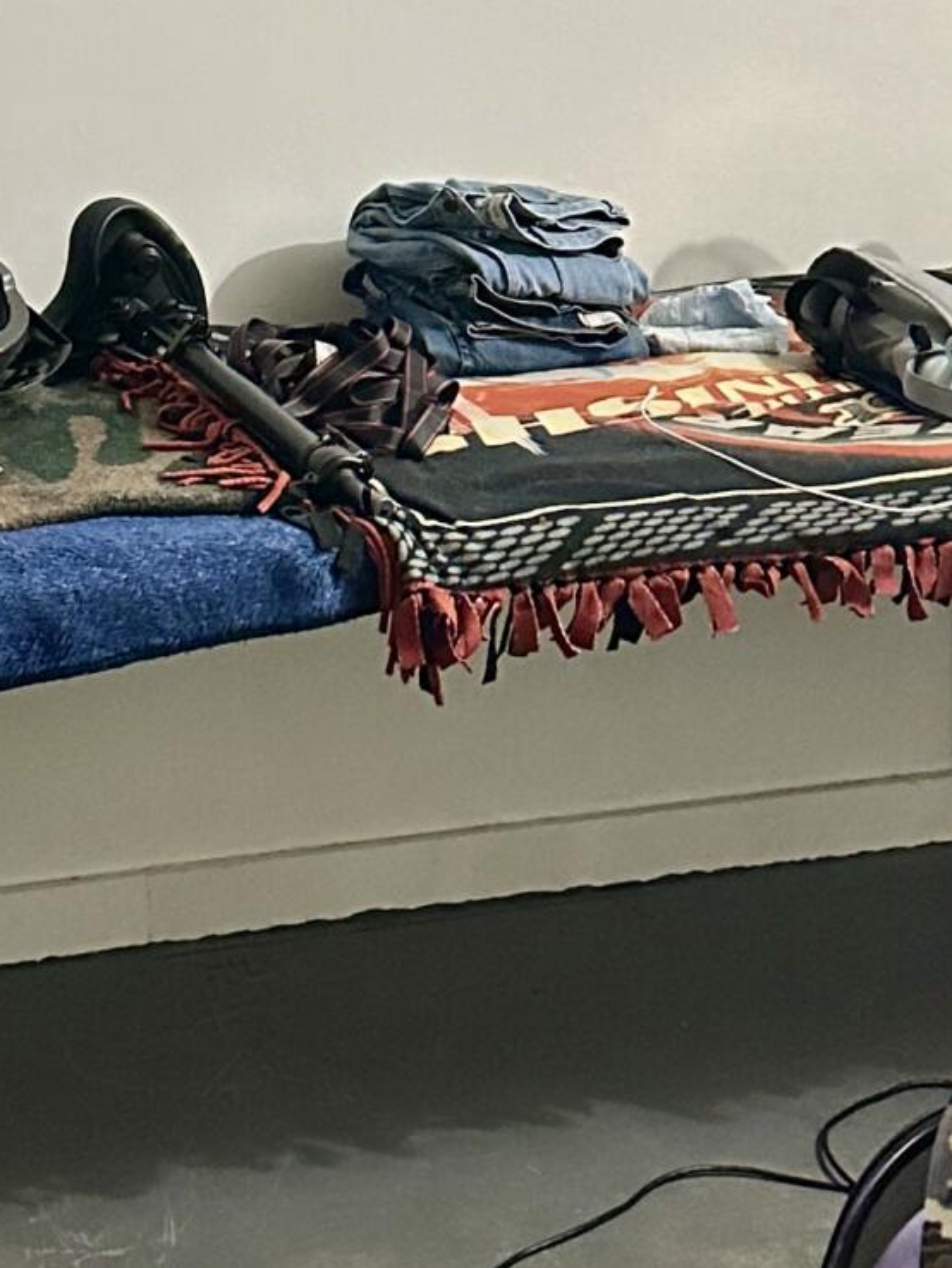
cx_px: 194
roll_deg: -0.6
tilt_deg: -9.4
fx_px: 2382
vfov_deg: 29.1
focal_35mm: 65
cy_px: 229
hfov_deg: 22.3
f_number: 1.78
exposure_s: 1/60
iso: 640
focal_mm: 6.86
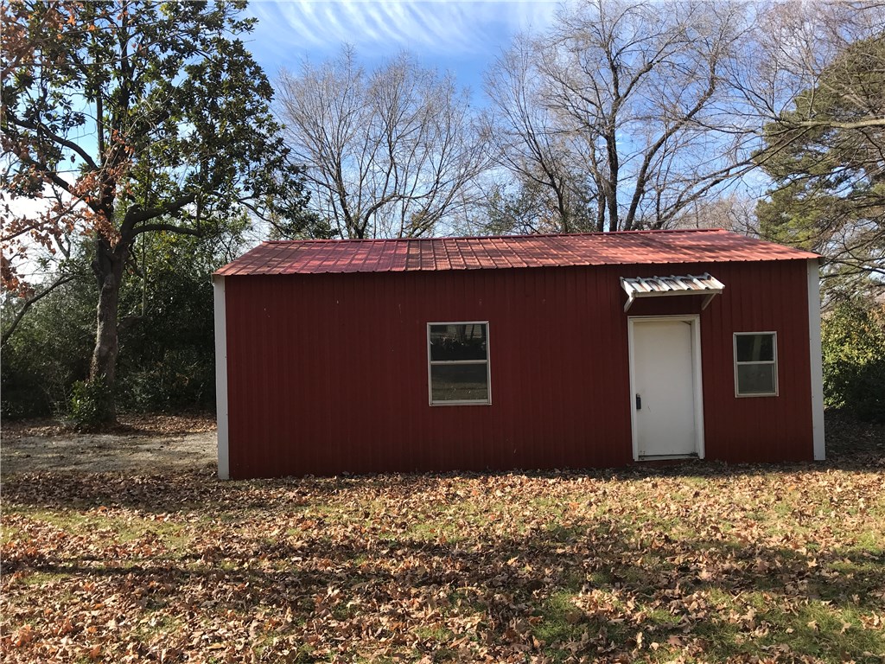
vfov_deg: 49.7
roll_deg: +2.2
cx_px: 442
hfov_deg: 63.4
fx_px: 716
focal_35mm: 28
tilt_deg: -1.5
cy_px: 332
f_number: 1.8
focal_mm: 3.99
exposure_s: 1/894
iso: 20
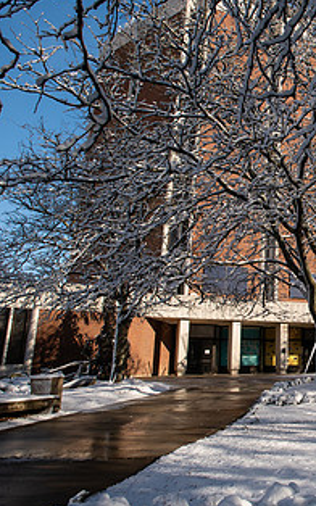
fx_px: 441
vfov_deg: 59.7
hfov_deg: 34.0
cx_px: 350
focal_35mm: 32
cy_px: 244
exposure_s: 1/320
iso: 200
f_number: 7.1
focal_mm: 17
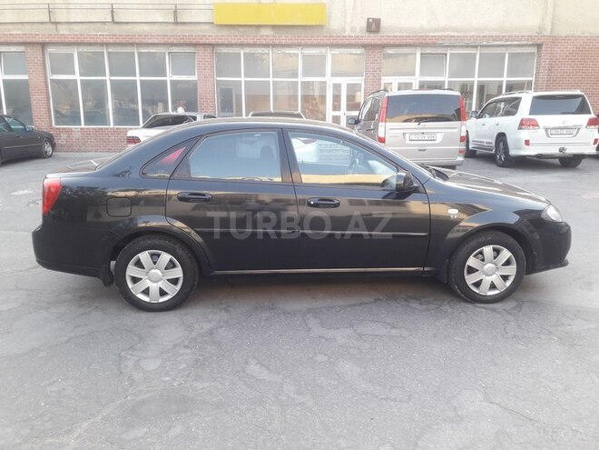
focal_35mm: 28
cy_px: 225
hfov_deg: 63.4
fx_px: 485
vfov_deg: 49.7
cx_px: 300
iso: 64
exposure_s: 1/100
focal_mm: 3.7
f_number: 1.9
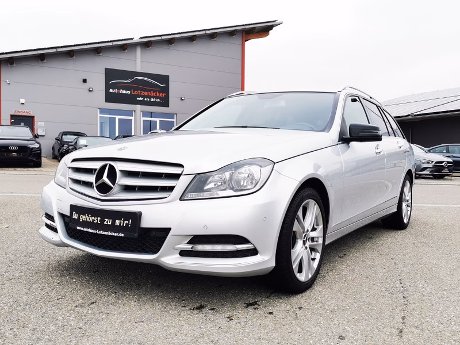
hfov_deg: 55.4
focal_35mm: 33
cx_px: 230
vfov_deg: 42.9
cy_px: 172
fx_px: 439
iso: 50
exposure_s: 1/830
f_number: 1.8
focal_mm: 5.58
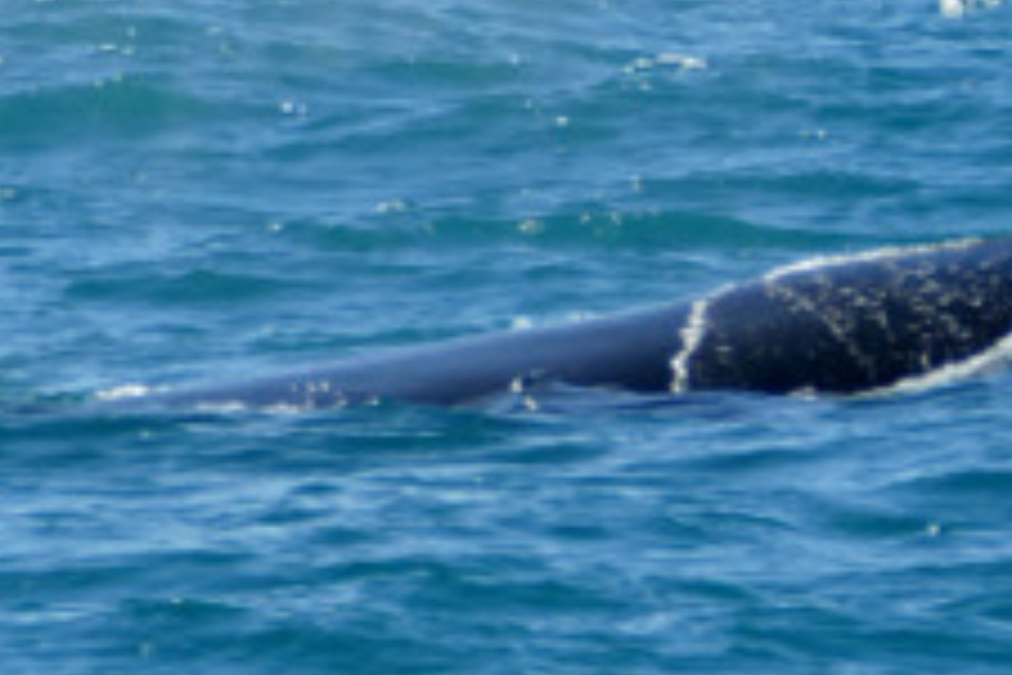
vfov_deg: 2.3
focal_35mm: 589
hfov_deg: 3.5
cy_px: 261
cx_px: 1174
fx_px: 16556
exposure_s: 1/1000
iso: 125
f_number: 4
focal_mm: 80.51
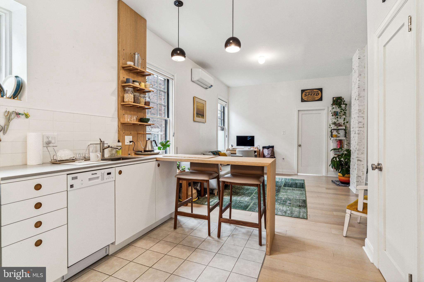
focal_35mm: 18
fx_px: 212
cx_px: 212
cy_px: 141
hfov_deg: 90.0
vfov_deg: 67.4
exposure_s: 1/60
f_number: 6.3
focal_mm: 18
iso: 1600
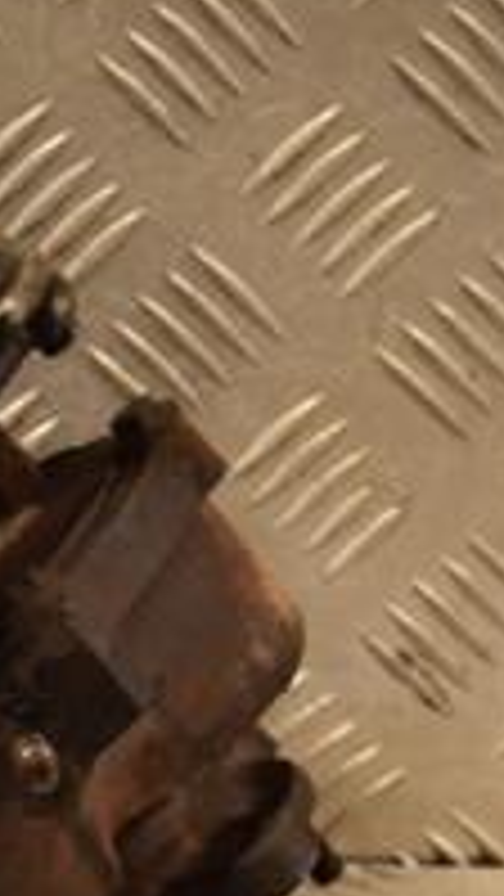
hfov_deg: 4.4
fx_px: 6531
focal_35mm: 275
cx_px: -176
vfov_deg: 7.8
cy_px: 621
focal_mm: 58
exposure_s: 1/160
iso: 800
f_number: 5
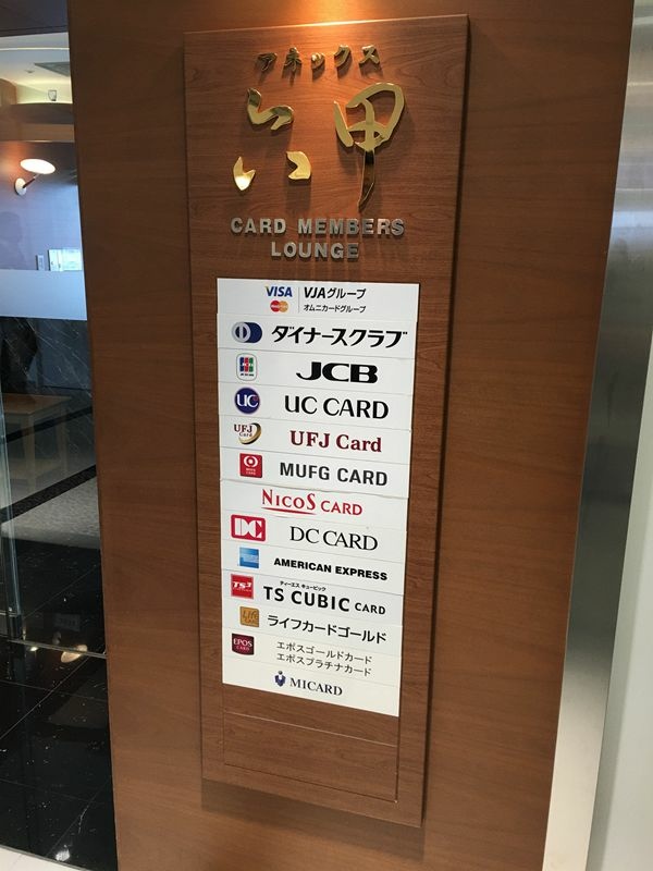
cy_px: 436
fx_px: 729
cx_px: 326
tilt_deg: -12.6
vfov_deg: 61.7
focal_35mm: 29
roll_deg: +0.2
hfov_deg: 48.2
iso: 40
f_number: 2.2
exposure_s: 1/30
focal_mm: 4.15
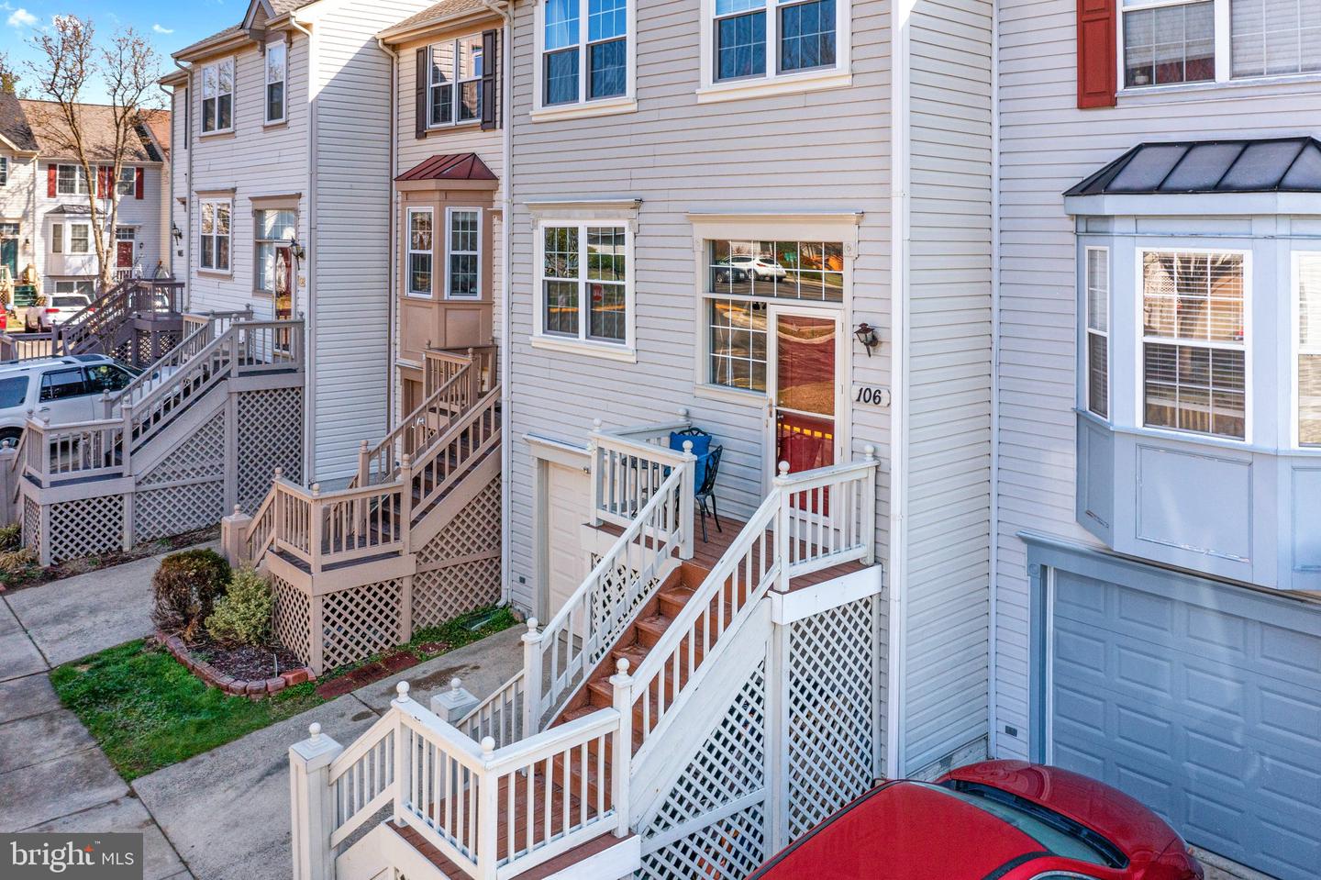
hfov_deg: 65.5
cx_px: 660
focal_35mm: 28
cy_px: 440
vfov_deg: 46.4
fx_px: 1027
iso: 100
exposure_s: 1/200
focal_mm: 10.26
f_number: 4
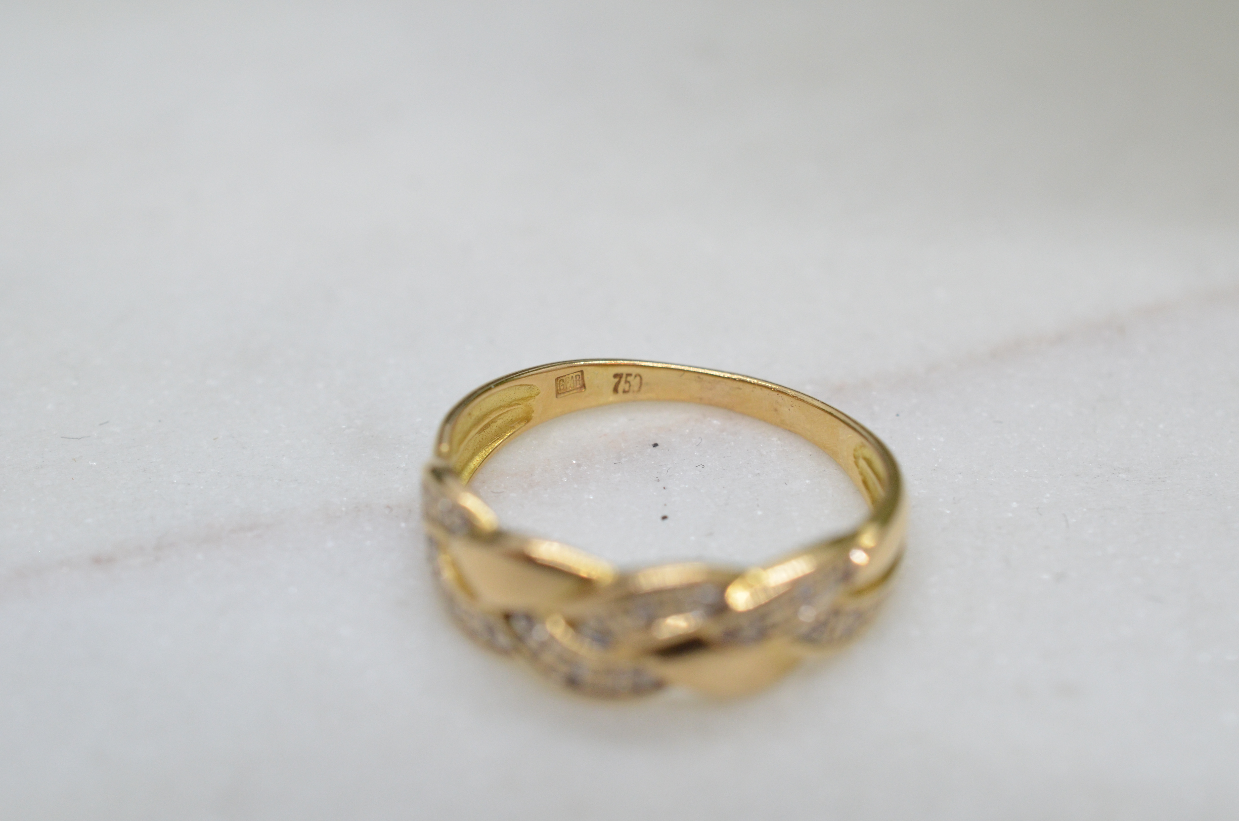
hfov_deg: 33.5
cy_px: 410
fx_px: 2061
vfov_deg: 22.5
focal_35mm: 60
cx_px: 620
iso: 1000
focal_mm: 40
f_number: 9
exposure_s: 1/200
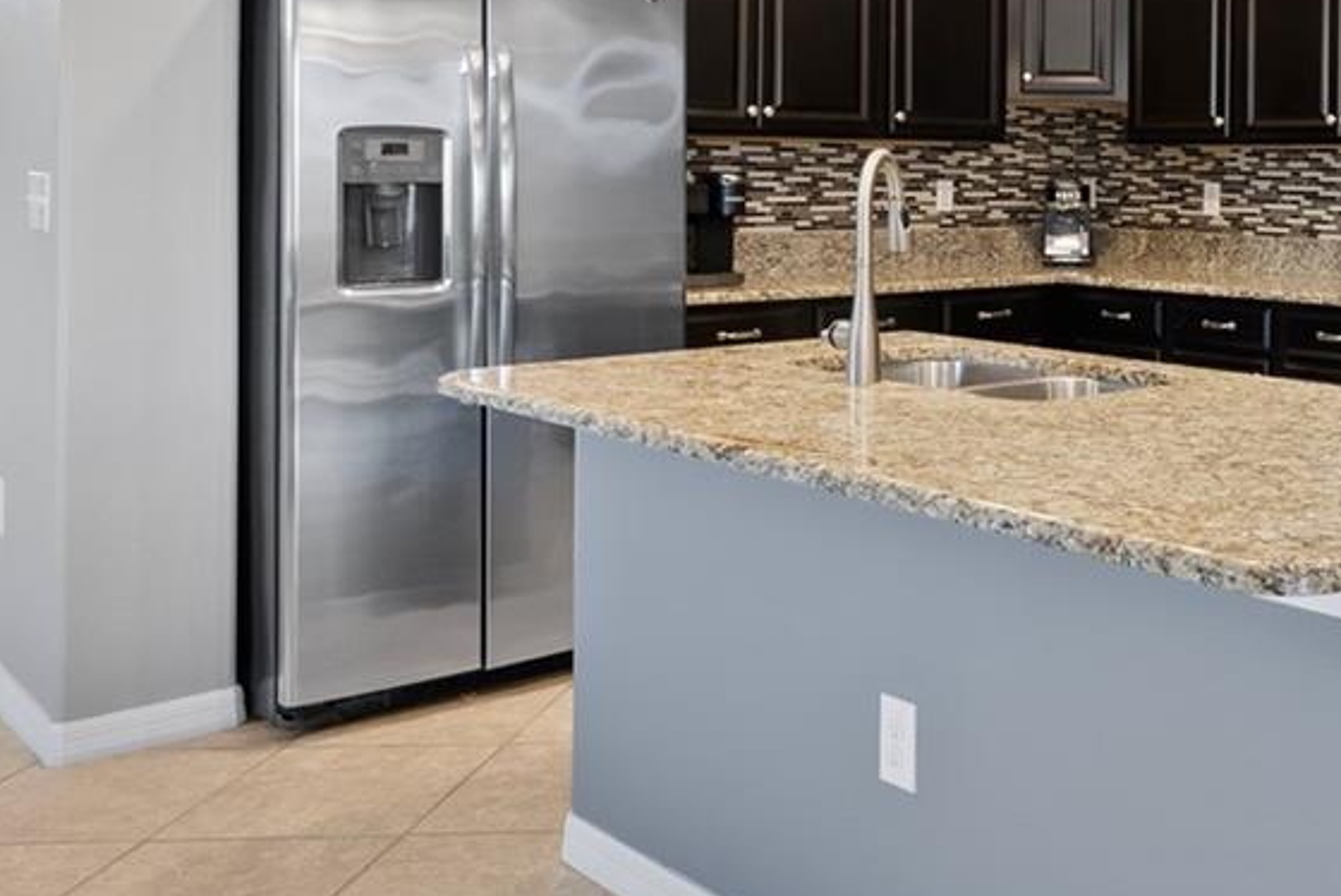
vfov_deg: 32.5
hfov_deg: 43.3
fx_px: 1491
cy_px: 170
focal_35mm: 40
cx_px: 1262
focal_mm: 14
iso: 250
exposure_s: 1/1.25
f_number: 7.1
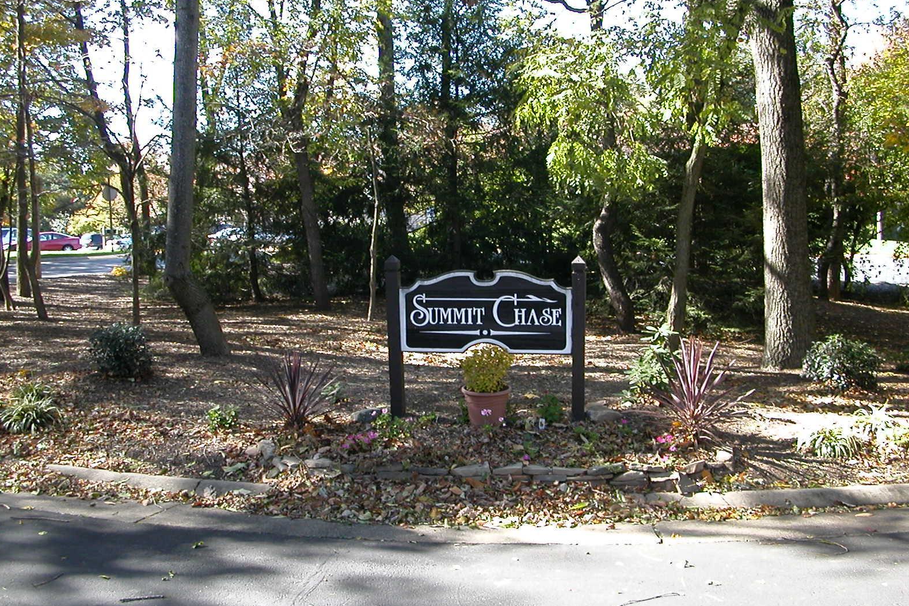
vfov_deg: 34.2
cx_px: 457
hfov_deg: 49.5
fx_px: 985
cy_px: 300
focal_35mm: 39
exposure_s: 1/136
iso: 100
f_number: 2.7
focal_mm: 5.6
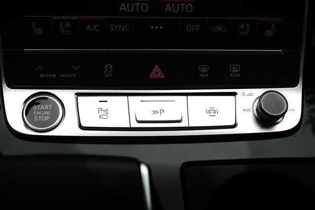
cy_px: 105
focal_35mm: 56
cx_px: 158
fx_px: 490
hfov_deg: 35.6
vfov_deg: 24.2
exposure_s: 1/200
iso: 250
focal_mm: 56
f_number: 9
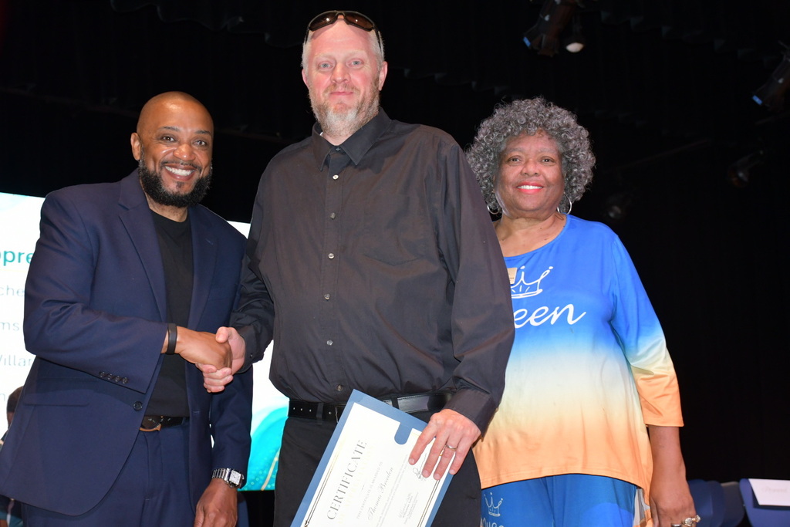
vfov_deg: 26.0
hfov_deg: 38.2
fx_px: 1141
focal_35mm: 52
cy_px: 264
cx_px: 395
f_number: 4.2
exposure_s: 1/60
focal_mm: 35
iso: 1100
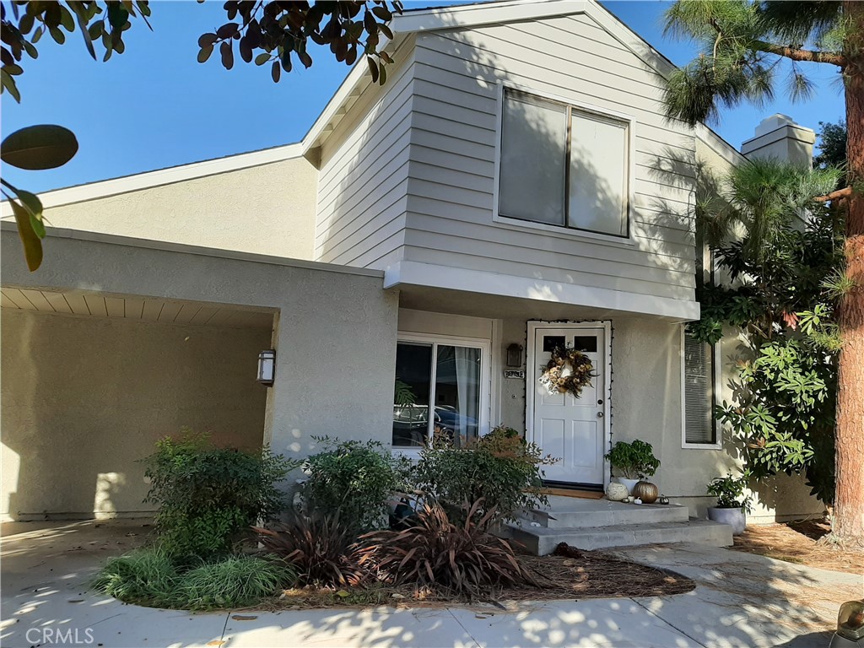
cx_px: 432
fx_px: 649
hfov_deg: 67.3
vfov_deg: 53.1
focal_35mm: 26
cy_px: 324
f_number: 1.7
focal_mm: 3.93
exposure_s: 1/1477
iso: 40
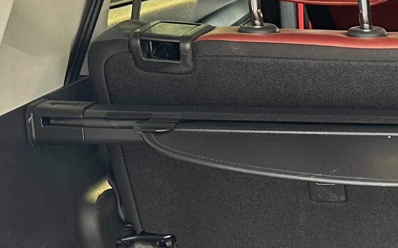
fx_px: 1247
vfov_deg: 11.2
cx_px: 604
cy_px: 278
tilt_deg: -18.0
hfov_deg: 16.5
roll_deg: -0.3
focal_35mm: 115
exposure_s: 1/121
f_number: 1.78
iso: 80
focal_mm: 6.86
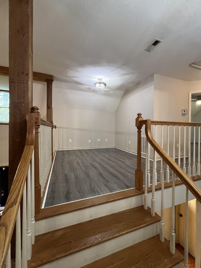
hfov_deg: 85.5
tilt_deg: +0.2
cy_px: 130
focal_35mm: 14
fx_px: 108
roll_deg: -0.9
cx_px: 108
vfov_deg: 102.0
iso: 320
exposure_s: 1/60
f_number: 1.8
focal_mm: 1.57
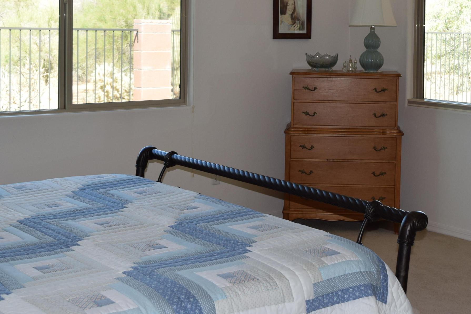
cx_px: 319
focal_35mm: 63
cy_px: 61
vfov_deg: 21.4
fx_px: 822
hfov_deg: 31.7
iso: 360
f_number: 5.6
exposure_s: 1/125
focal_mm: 25
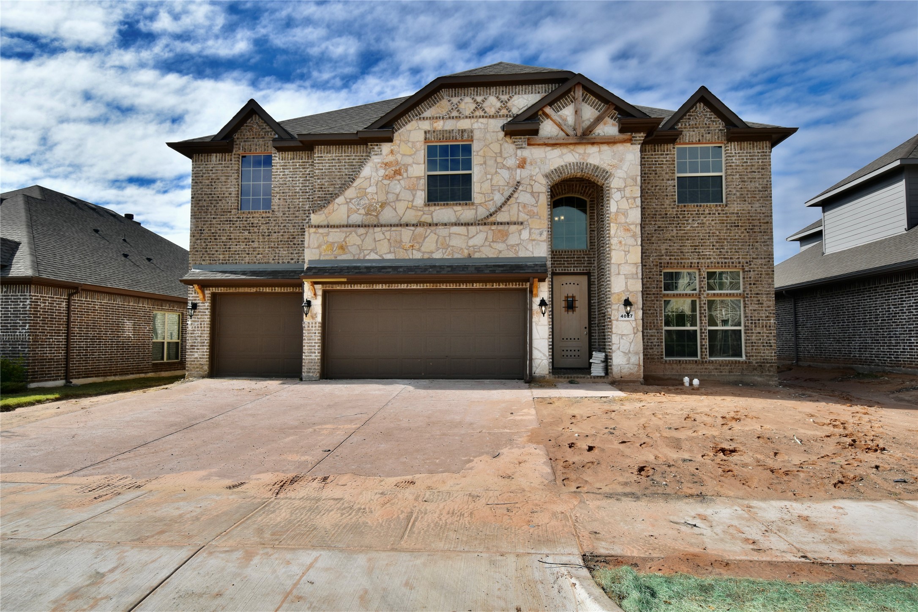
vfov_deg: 59.5
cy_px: 306
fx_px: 535
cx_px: 459
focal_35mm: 21
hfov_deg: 81.2
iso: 200
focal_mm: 14
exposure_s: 1/400
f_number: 10
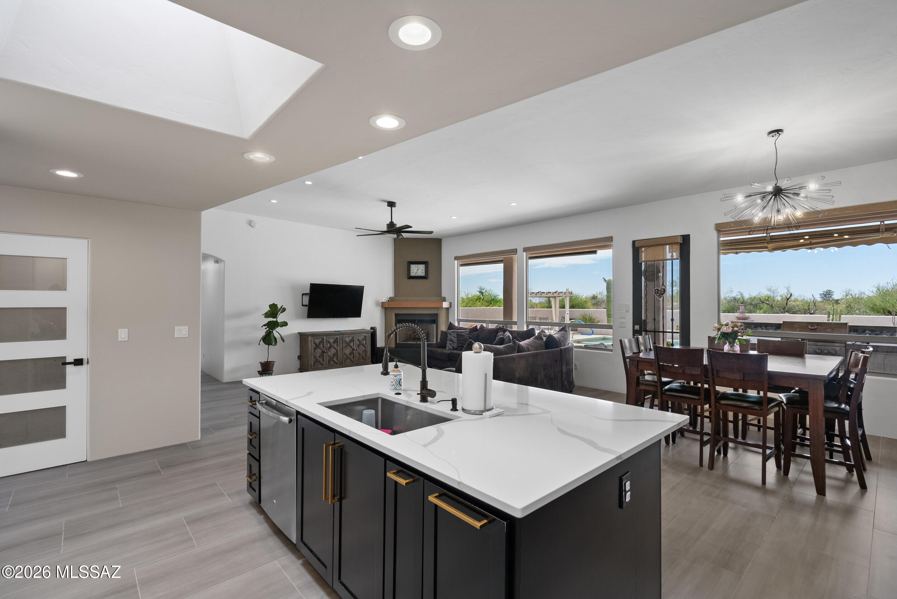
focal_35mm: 16
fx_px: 399
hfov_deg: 96.7
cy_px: 300
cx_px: 448
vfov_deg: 73.8
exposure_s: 1/6
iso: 640
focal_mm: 16
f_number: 8
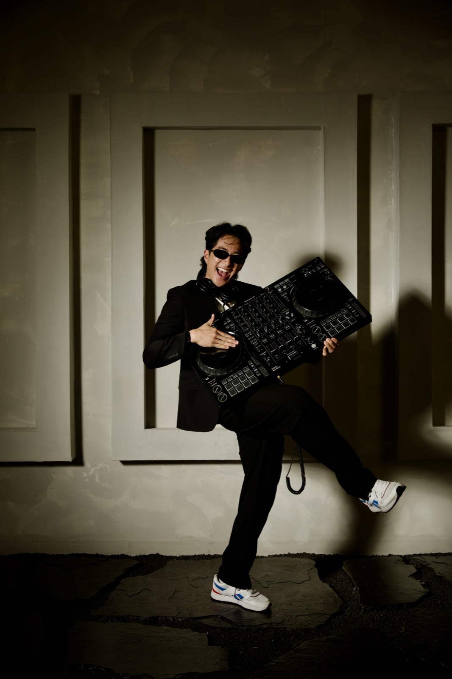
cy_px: 340
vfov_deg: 51.1
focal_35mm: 38
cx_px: 226
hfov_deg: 35.3
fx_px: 710
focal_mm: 37.7
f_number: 2.8
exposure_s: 1/160
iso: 100
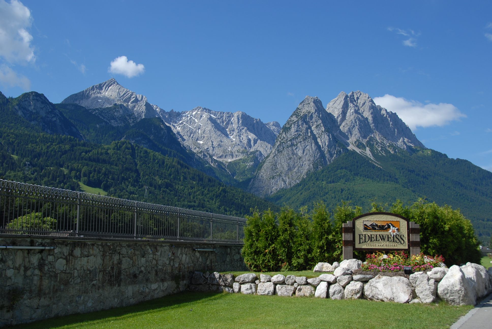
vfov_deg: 33.1
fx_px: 554
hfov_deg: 47.9
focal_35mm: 40
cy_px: 164
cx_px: 246
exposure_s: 1/500
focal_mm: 27
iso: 100
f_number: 5.6
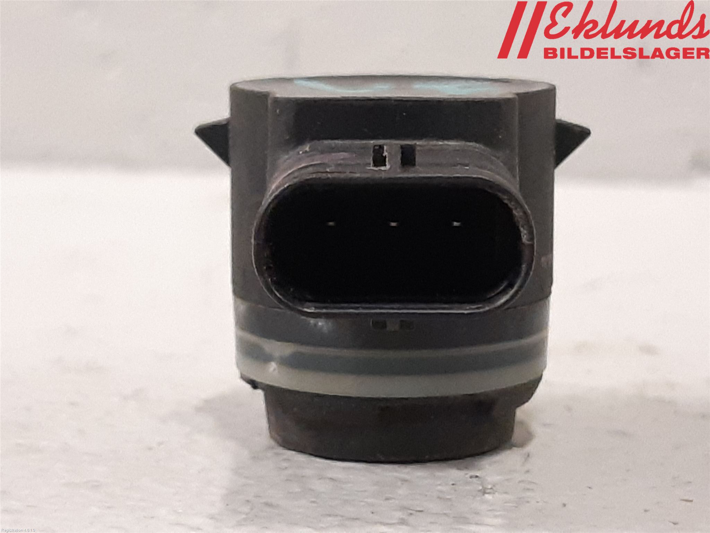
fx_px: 533
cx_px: 355
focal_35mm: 26
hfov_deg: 67.3
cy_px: 266
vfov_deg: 53.1
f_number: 1.7
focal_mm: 3.93
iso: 320
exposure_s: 1/50
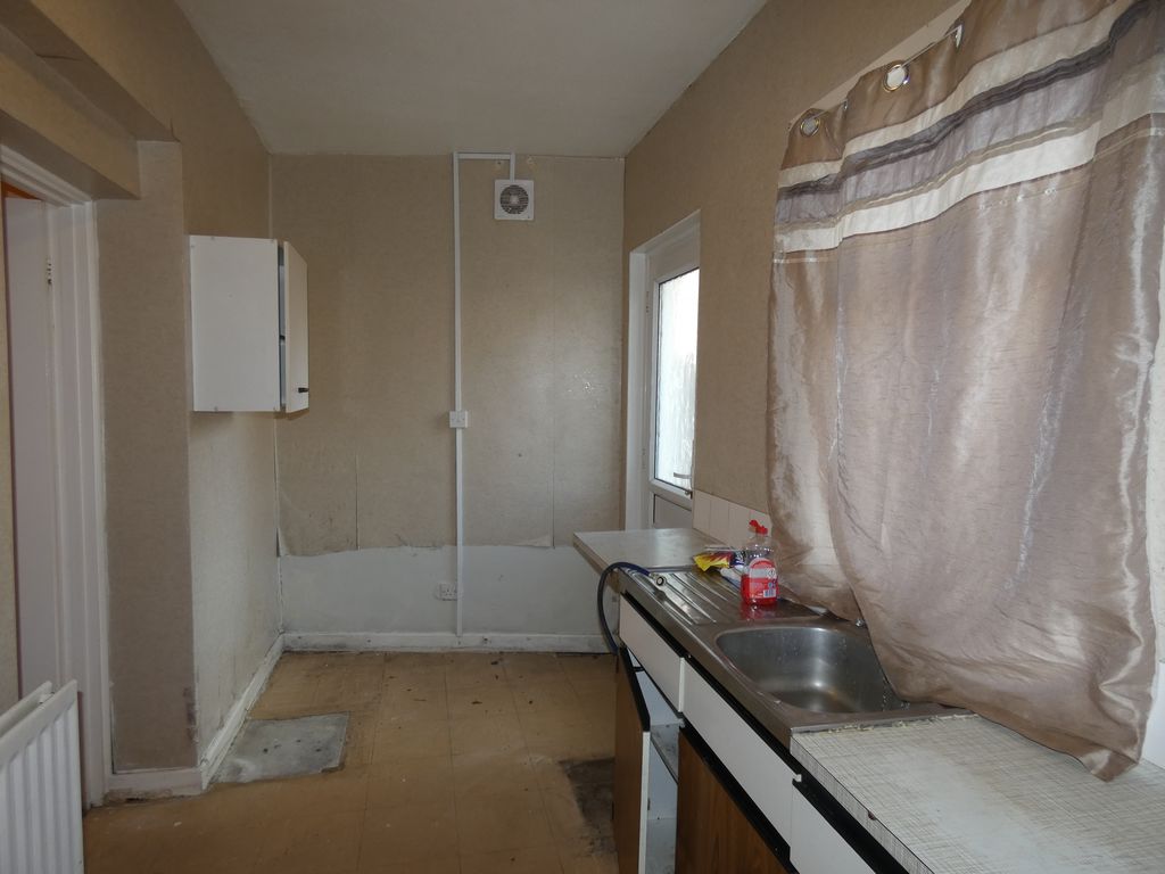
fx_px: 673
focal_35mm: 20
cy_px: 437
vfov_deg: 66.0
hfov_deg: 81.7
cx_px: 582
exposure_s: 1/60
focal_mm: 3.6
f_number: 2.8
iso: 80
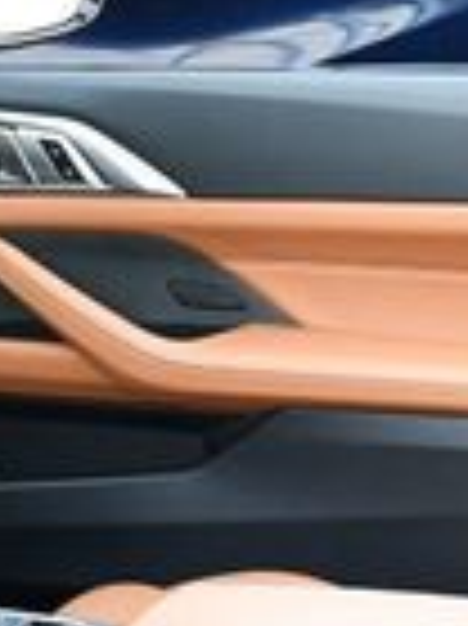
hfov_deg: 9.1
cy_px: 694
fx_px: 2889
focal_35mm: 160
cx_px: -122
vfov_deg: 12.2
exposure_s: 1/250
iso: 640
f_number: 3.5
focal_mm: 18
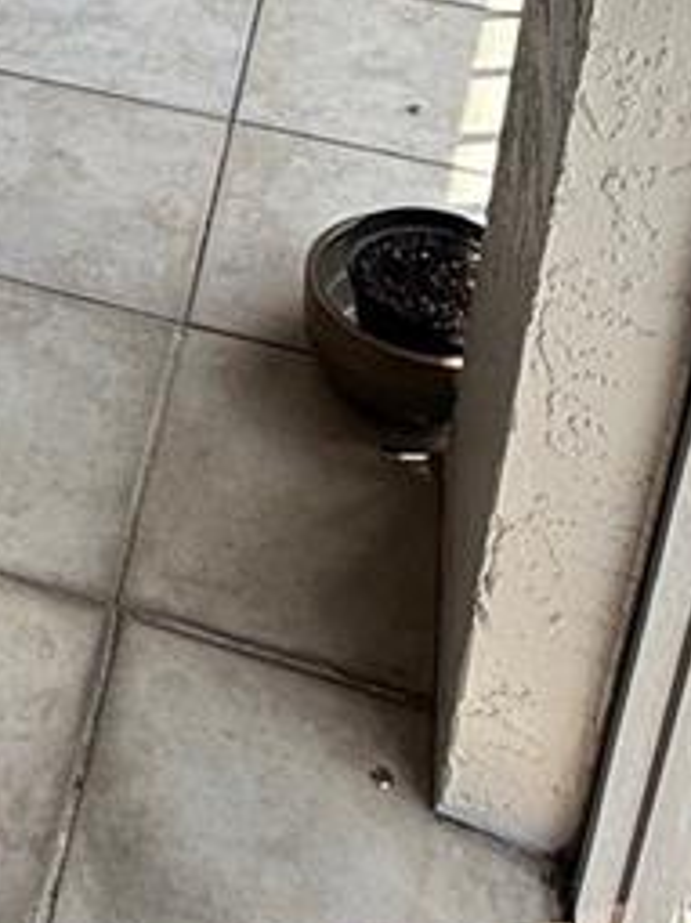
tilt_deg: -22.2
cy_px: -326
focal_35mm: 66
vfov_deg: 24.9
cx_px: -195
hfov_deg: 20.4
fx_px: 1758
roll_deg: +0.4
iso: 50
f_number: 2.2
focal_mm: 2.22
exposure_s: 1/240
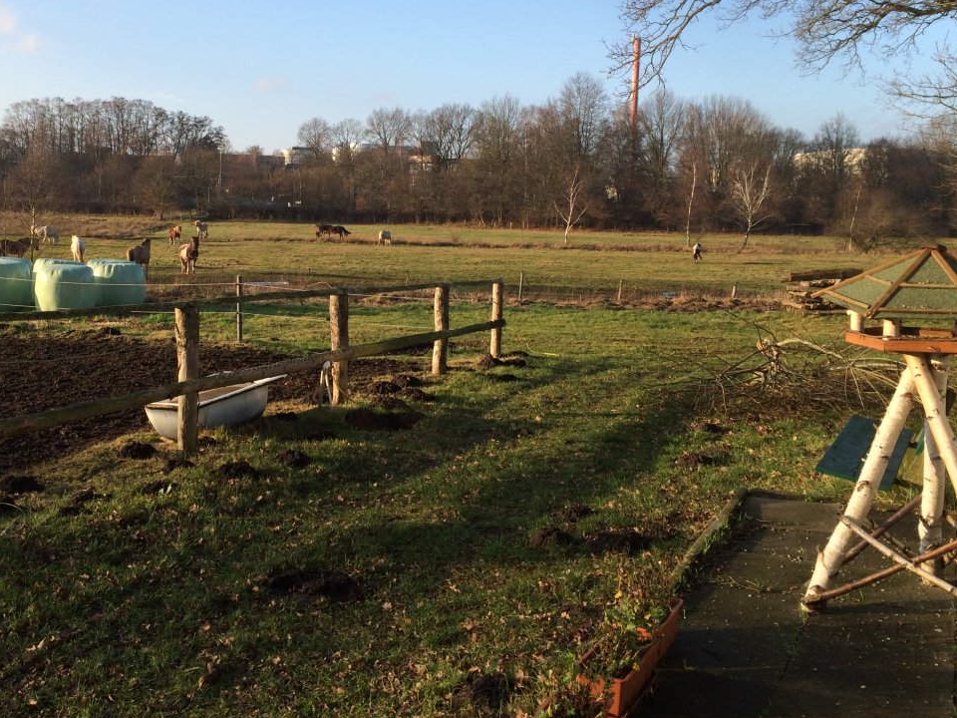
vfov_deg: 35.8
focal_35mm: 40
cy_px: 290
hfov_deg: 46.5
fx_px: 1106
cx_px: 372
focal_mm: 4.12
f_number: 2.2
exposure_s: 1/855
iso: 32
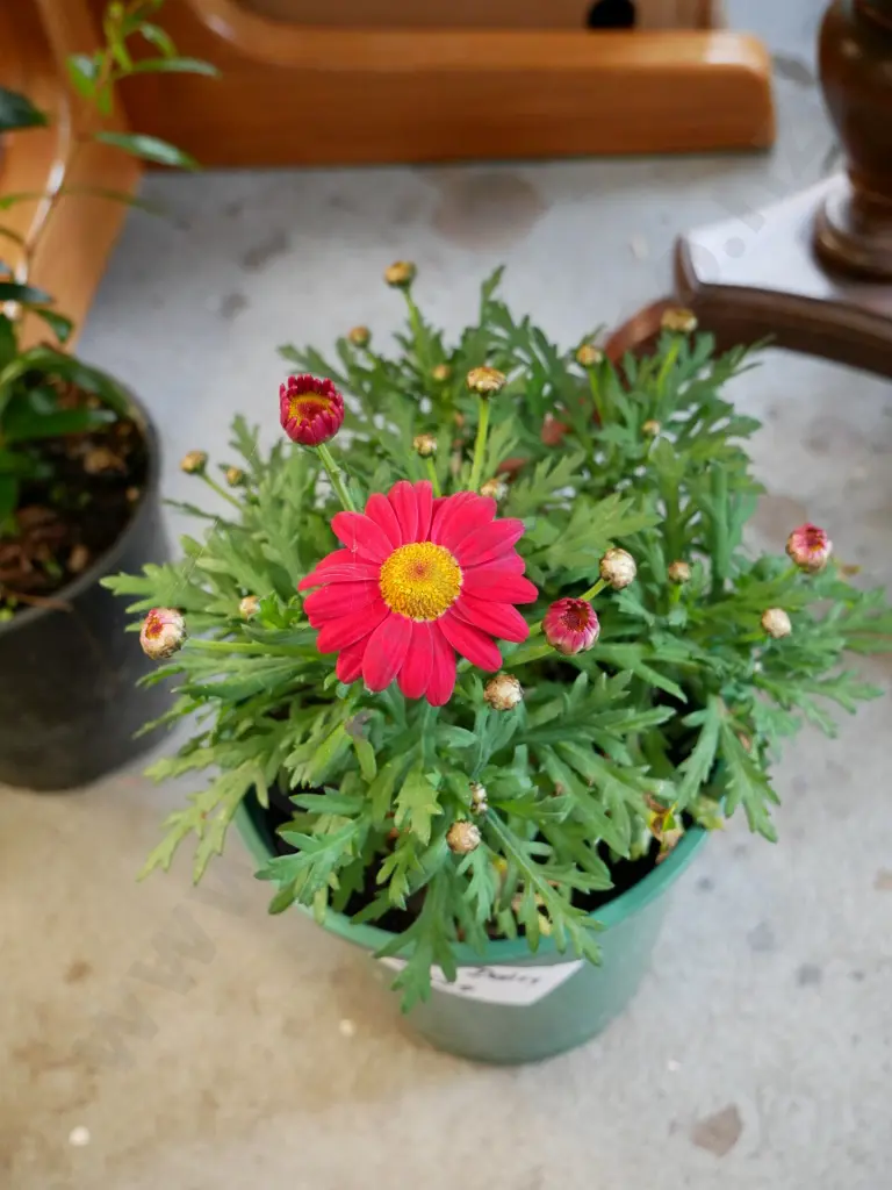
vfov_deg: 51.4
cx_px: 446
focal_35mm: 36
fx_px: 1237
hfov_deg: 39.7
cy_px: 595
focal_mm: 18
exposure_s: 1/60
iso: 2000
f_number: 3.9
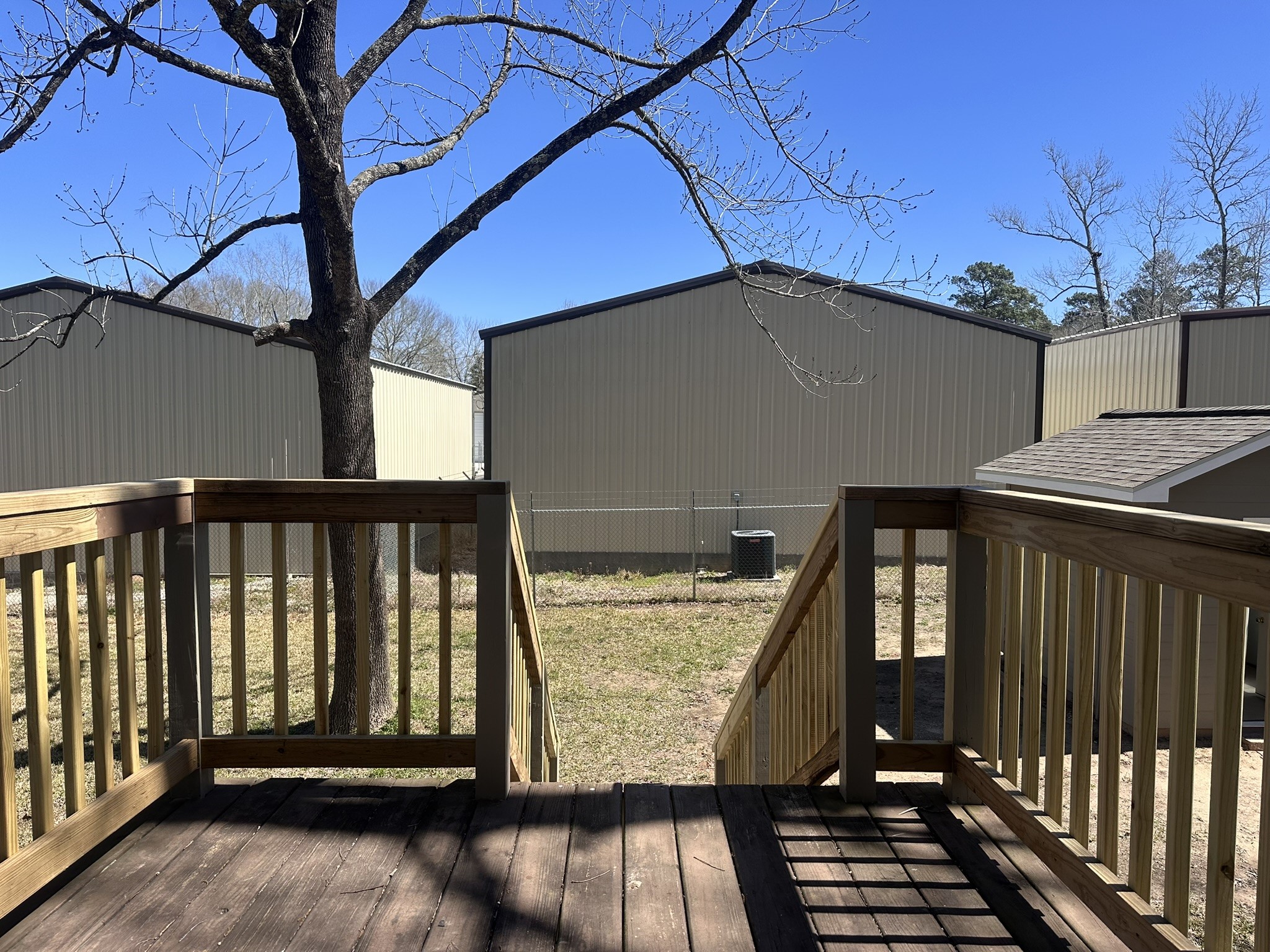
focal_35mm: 24
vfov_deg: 56.8
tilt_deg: -2.8
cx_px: 635
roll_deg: -0.2
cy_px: 476
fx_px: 881
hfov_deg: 71.6
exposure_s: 1/2809
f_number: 1.78
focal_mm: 6.86
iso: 80
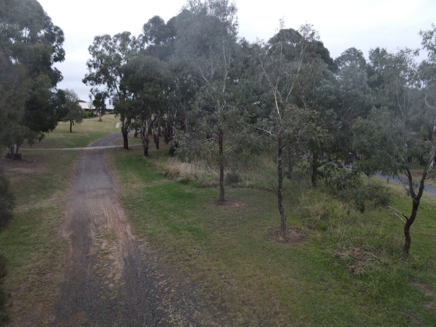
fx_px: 302
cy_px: 164
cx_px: 218
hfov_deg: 71.6
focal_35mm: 24
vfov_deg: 56.8
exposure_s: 1/15
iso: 170
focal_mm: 4.5
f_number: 2.8
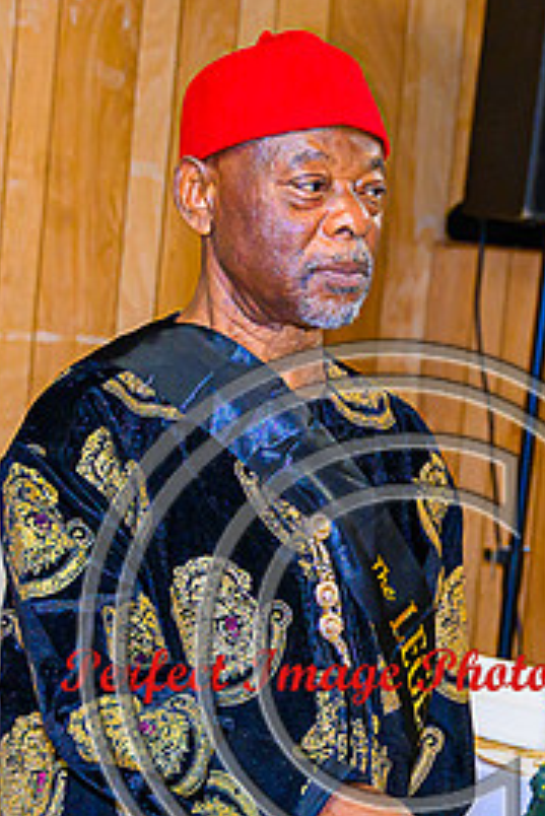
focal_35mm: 120
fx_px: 2721
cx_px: 474
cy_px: 660
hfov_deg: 11.4
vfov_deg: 16.9
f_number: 3.2
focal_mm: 31.5
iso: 1100
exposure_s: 1/125
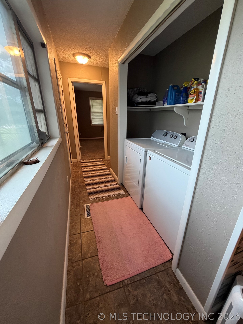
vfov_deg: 102.1
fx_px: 131
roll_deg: -0.2
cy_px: 162
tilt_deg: -18.8
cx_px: 122
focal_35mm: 14
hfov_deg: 85.7
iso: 320
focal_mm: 2.22
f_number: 2.2
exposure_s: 1/60
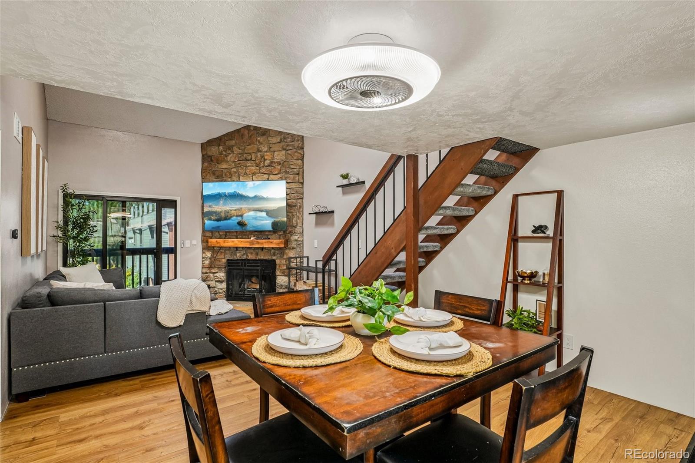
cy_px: 232
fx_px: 318
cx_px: 348
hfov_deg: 95.0
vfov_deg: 72.0
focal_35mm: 16
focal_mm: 11
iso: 500
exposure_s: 1/15
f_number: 8
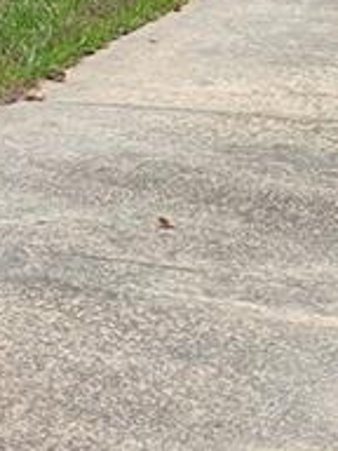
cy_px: -298
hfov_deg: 7.7
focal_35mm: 192
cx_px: -89
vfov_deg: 9.9
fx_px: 2500
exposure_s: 1/2304
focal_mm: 6.81
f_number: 1.85
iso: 46
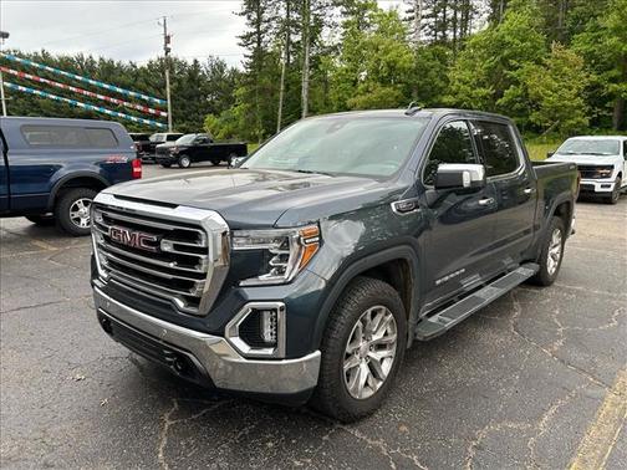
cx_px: 314
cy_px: 235
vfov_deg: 53.1
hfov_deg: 67.3
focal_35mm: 26
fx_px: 471
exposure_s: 1/639
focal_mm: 5.7
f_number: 1.5
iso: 50
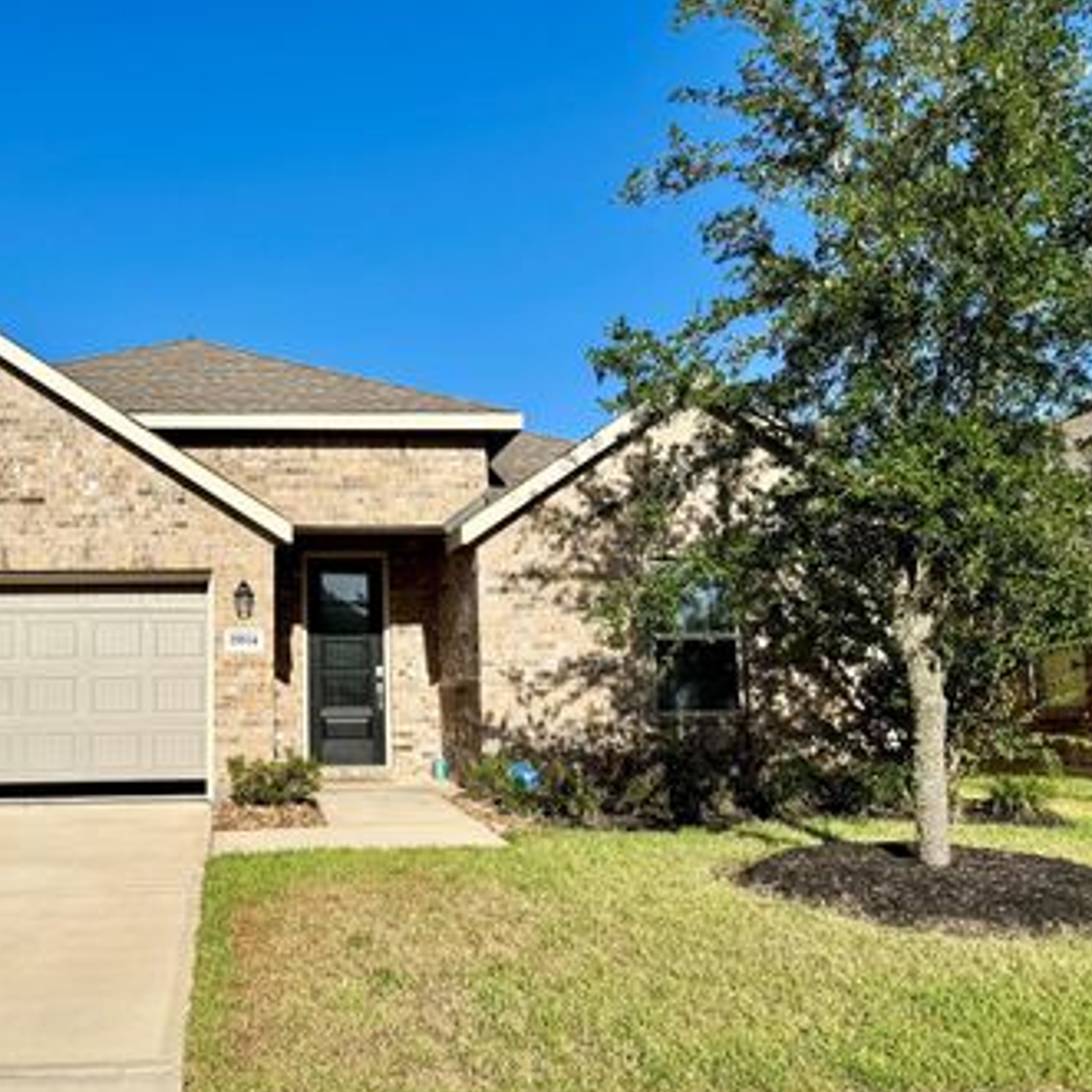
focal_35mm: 32
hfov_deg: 49.3
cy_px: 589
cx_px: 290
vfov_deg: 51.1
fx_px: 1142
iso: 80
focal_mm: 6.76
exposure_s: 1/7937
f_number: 1.78
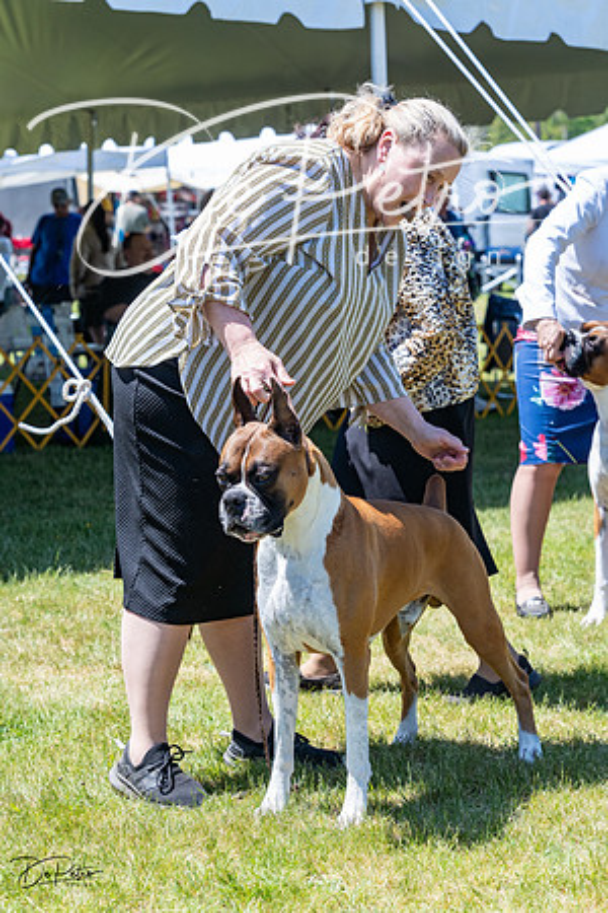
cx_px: 304
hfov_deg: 16.9
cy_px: 456
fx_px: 2052
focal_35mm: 81
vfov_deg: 25.1
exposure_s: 1/1000
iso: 640
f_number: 6.3
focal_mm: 81
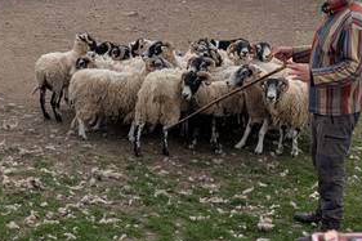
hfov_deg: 31.2
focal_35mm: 64
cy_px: 133
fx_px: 643
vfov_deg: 21.2
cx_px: 117
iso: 19
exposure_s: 1/537
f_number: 1.68
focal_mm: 6.9
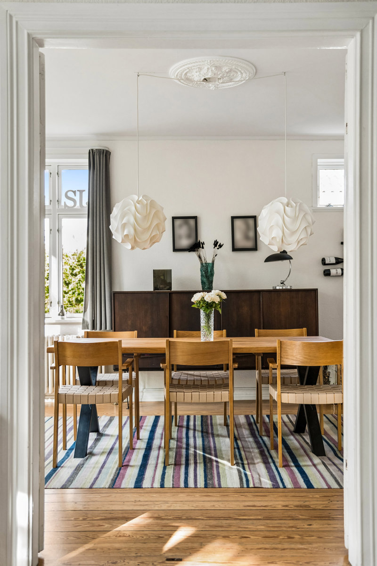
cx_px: 188
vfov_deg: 49.6
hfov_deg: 34.2
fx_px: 613
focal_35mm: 39
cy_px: 283
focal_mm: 39
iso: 1000
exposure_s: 1/160
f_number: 2.8
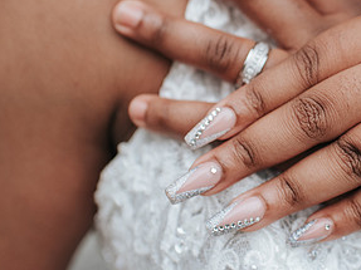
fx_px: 709
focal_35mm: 68
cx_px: 299
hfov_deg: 27.9
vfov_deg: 21.5
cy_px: 91
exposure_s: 1/1250
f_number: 2.8
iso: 900
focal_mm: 35
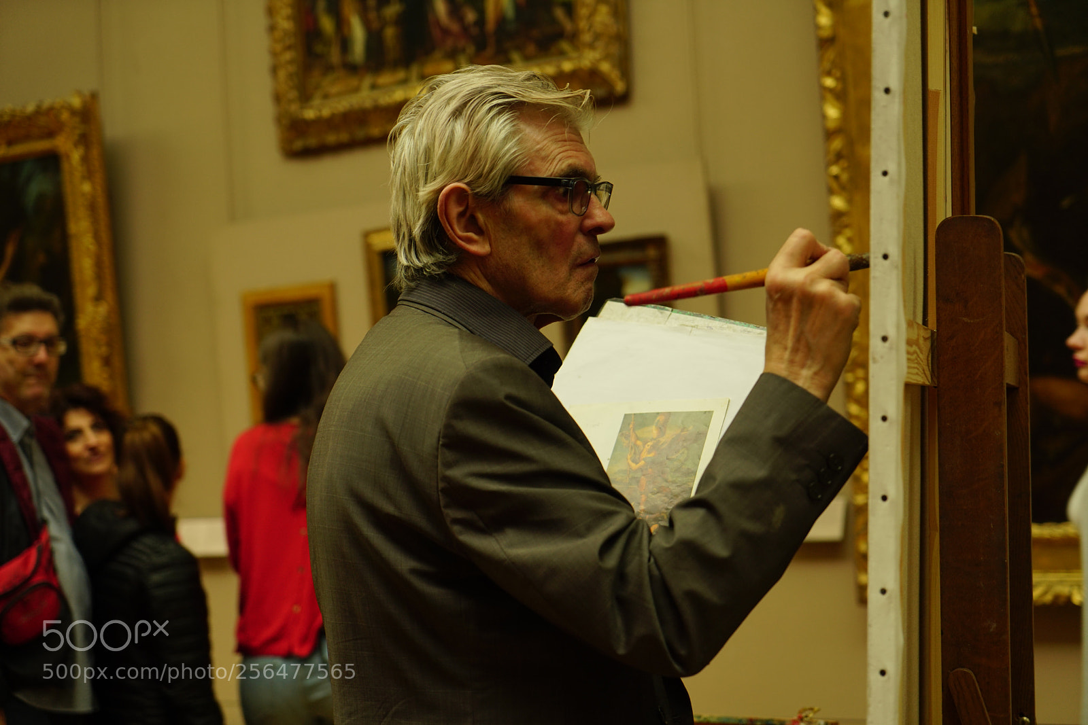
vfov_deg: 19.5
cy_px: 362
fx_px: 2116
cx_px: 544
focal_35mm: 70
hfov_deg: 28.8
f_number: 4
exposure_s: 1/80
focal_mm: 70
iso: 400
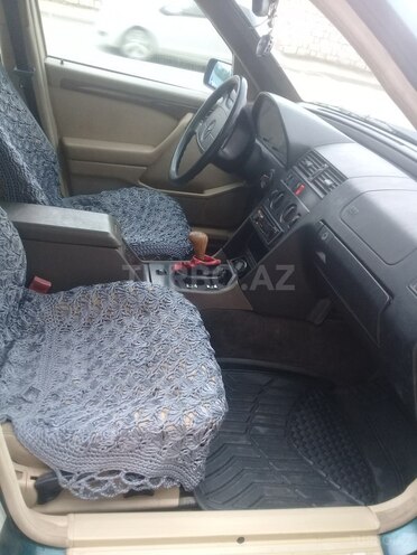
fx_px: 498
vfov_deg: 58.4
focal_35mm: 31
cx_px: 208
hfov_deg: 45.4
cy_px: 278
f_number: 2.2
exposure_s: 1/50
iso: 64
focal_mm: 3.3
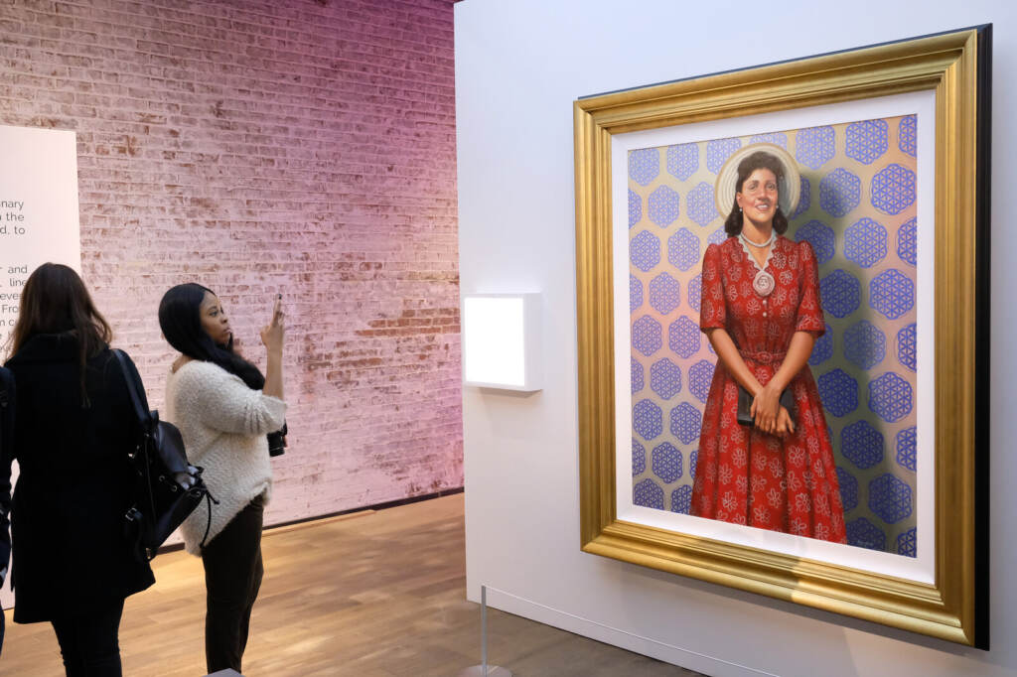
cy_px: 338
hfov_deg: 54.4
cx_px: 508
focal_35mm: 35
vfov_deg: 37.8
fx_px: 988
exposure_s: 1/160
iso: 5000
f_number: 4.5
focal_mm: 23
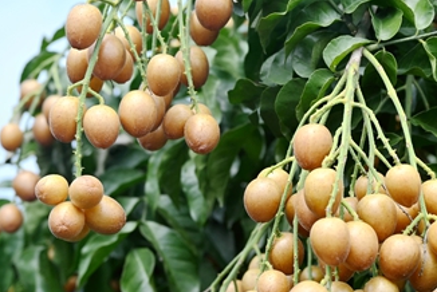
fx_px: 1385
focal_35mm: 114
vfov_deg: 12.0
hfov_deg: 17.9
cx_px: 252
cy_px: 226
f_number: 6
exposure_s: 1/250
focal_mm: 62
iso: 110
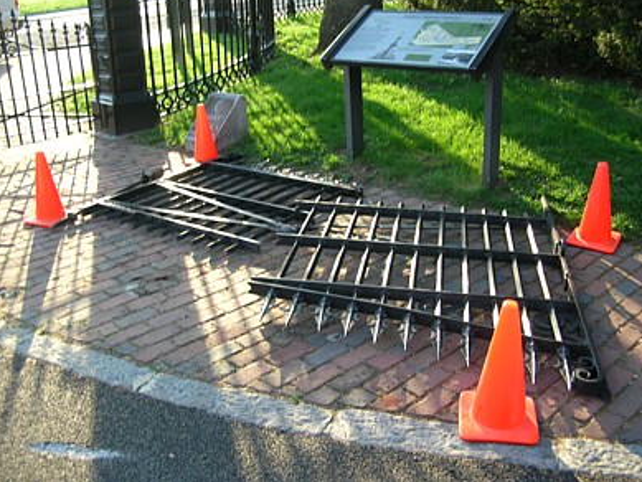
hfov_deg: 50.1
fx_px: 686
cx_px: 323
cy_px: 237
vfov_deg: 38.7
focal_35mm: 37
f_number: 2.7
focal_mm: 6
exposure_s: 1/87.7
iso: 50
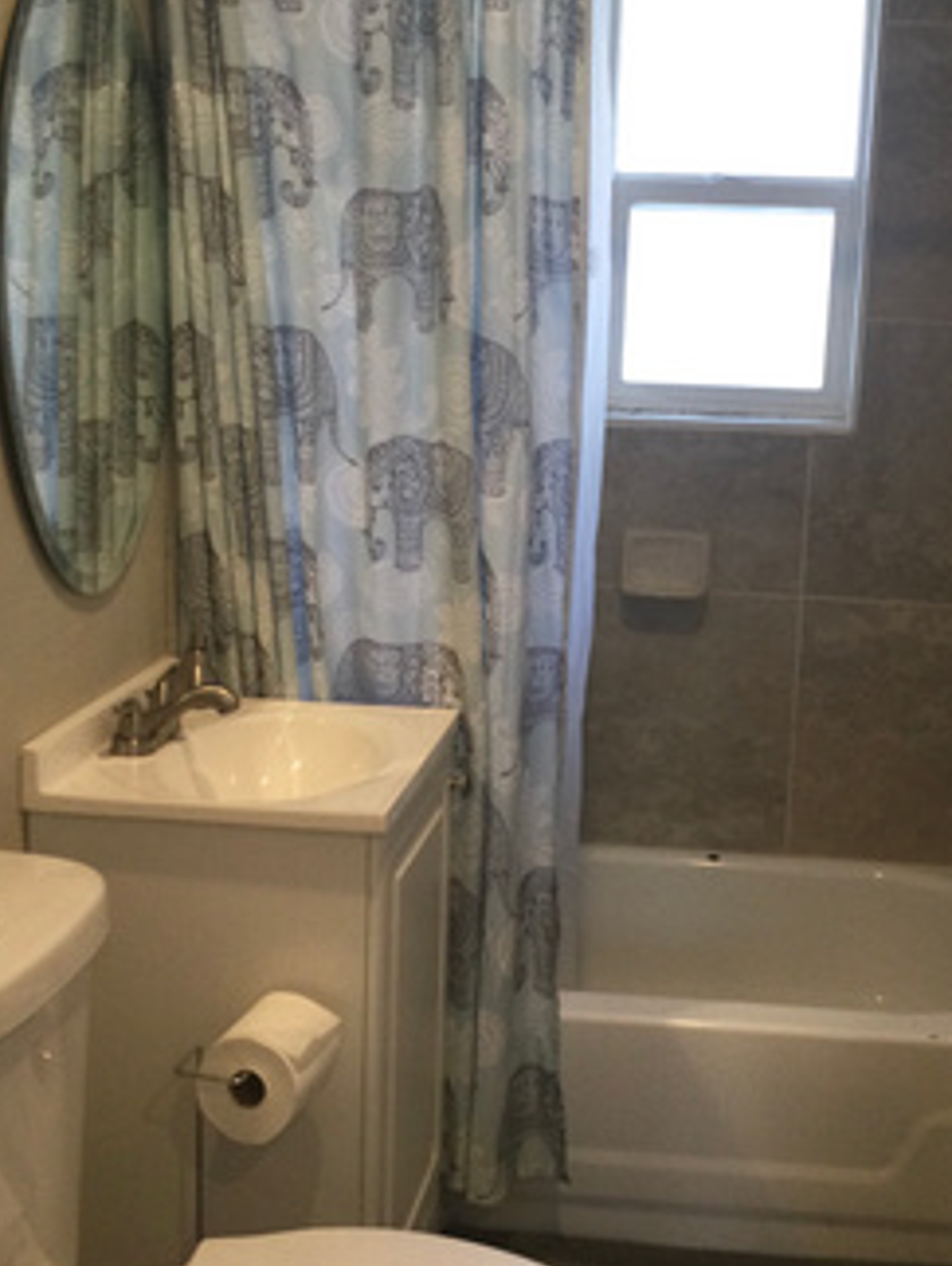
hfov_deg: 31.4
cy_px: 572
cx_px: 619
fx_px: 1683
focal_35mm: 46
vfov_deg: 41.2
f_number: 2.4
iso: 64
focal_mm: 3.3
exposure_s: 1/30
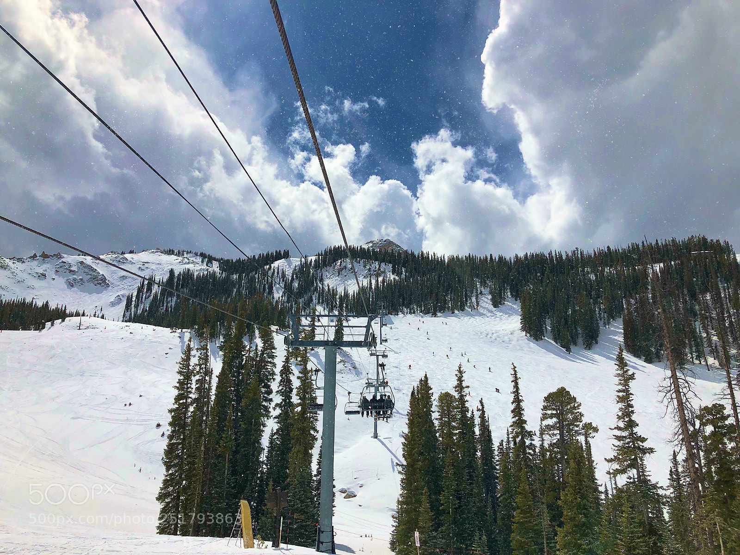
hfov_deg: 63.4
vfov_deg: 49.7
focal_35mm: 28
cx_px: 370
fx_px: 599
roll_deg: +0.3
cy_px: 278
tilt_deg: +20.6
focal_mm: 4
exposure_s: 1/12048
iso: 25
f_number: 1.8
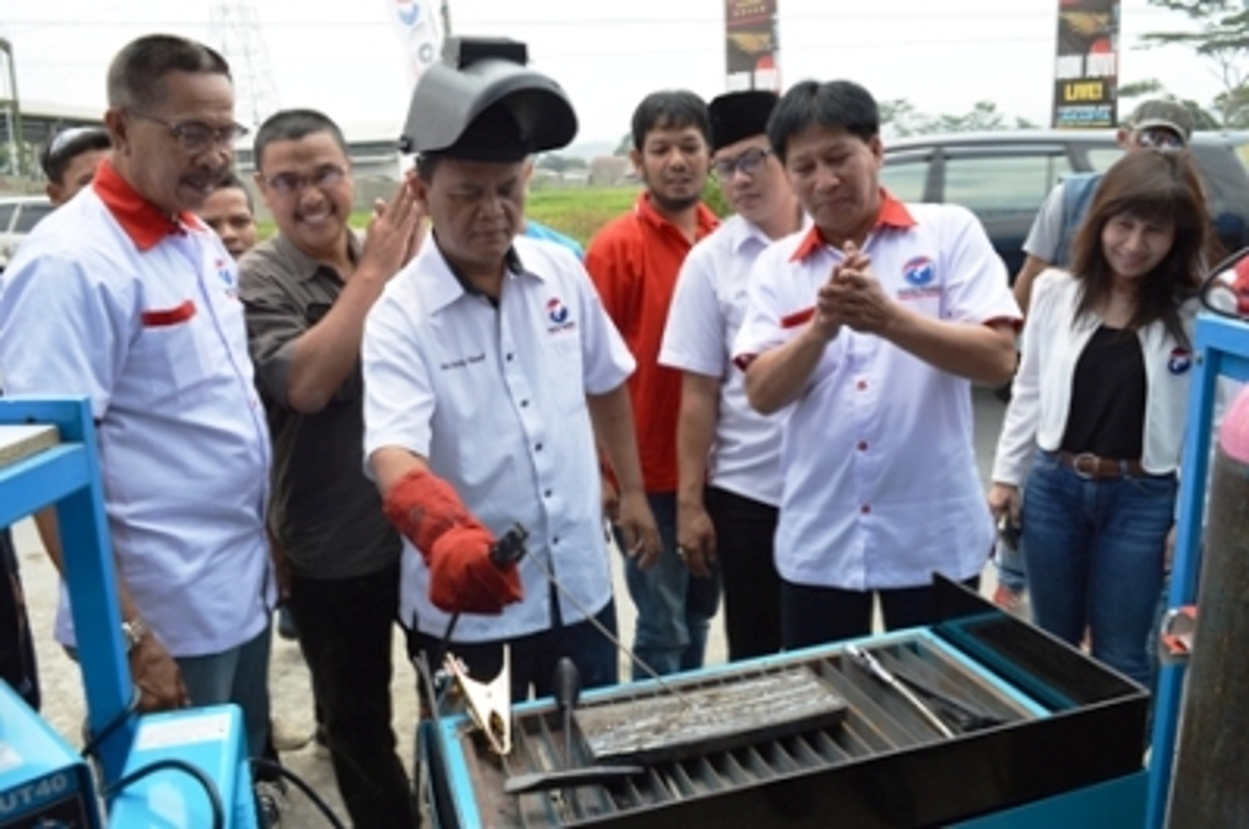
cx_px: 624
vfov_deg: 47.8
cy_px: 414
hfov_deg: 67.4
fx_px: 936
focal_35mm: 27
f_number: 7.1
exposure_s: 1/200
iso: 100
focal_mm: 18
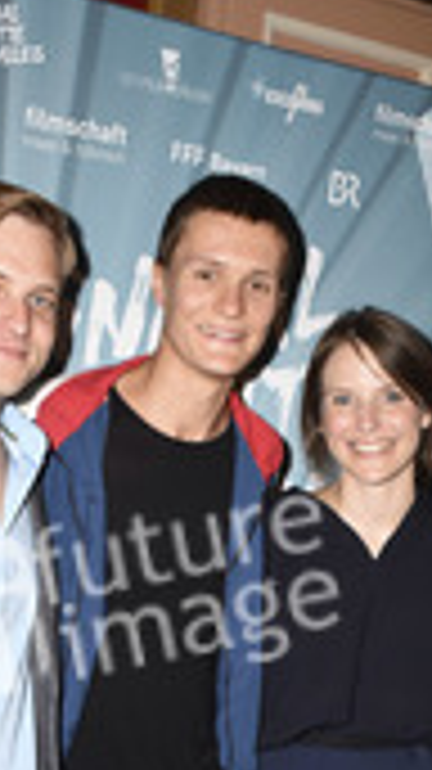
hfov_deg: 14.9
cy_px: 829
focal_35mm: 81
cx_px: 238
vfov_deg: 24.6
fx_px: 1652
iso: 320
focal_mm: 22
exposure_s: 1/160
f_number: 8
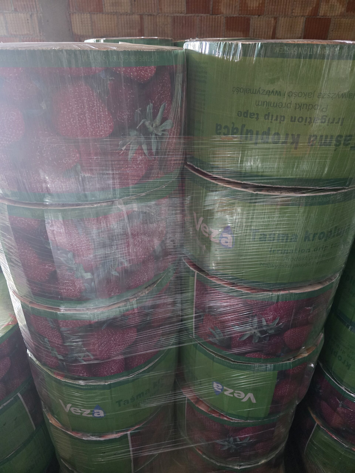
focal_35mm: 23
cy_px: 236
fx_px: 314
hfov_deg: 58.9
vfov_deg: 73.9
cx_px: 178
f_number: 1.7
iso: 1600
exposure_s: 1/60
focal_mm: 6.3
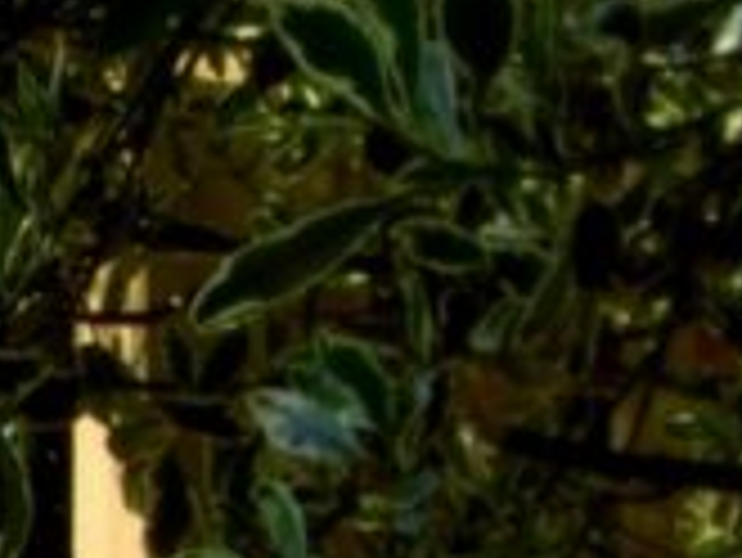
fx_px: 4183
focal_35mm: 195
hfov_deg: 9.3
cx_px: -917
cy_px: 1161
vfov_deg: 7.3
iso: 200
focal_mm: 28
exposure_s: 1/15
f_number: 22
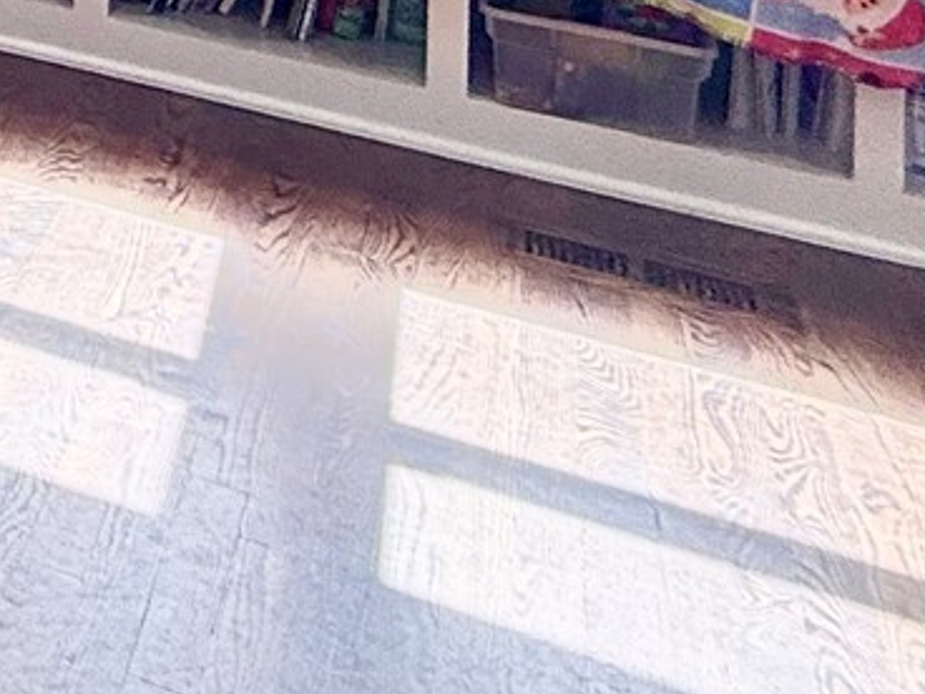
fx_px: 1951
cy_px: -739
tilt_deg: +0.1
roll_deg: -1.5
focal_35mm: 73
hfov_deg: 18.6
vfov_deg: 15.5
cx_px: -867
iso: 64
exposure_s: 1/154
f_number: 2.2
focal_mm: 2.22
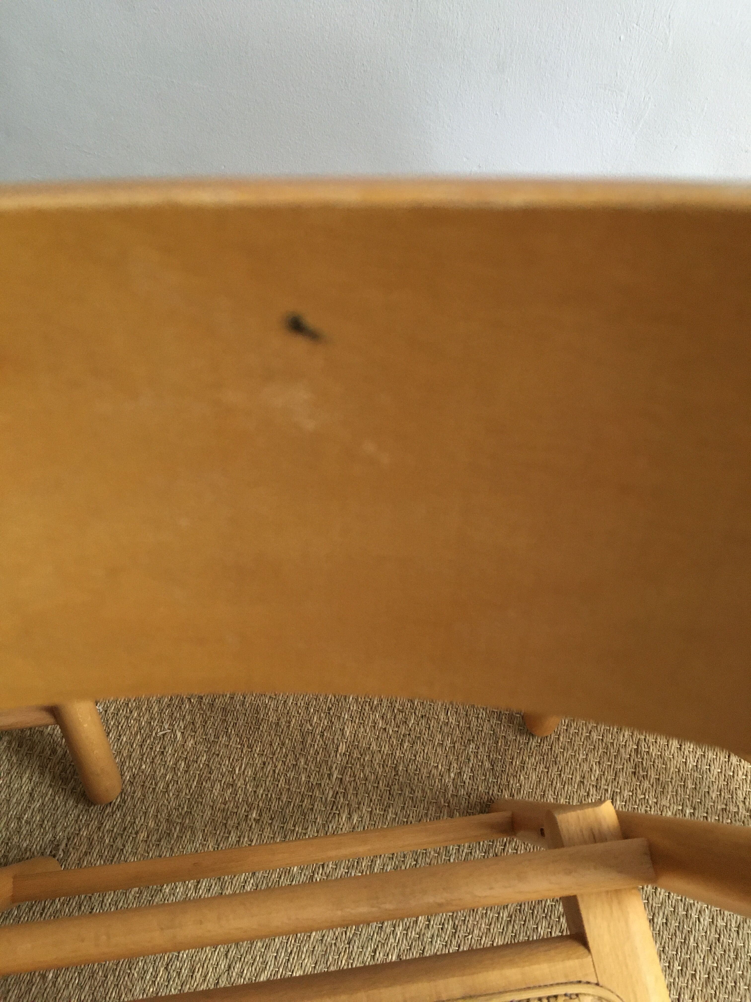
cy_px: 501
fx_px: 839
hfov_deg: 48.2
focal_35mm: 29
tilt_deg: -58.3
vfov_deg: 61.7
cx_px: 376
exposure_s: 1/33
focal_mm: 4.15
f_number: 2.2
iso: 200
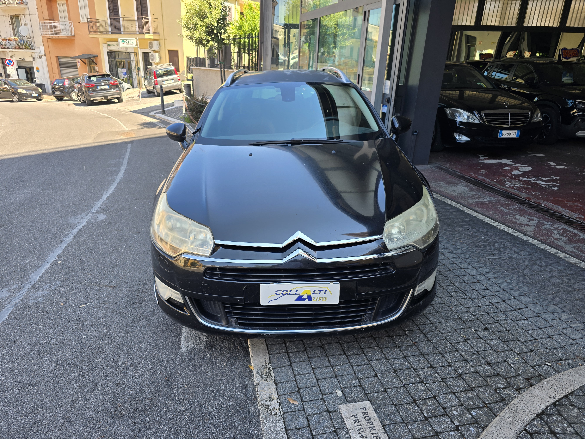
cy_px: 220
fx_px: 389
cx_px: 292
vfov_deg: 58.9
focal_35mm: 23
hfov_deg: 73.9
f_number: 1.7
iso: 16
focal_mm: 6.3
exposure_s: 1/180
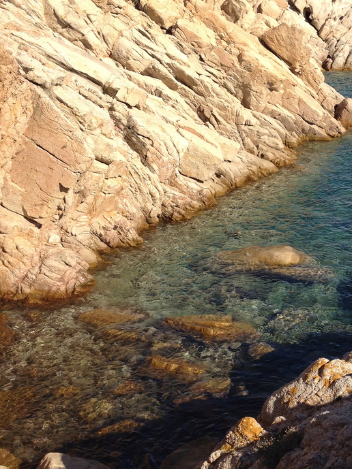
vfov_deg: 31.7
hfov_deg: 23.7
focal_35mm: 61
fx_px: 828
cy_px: 209
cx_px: 274
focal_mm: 4.28
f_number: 2.4
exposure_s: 1/1623
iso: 64
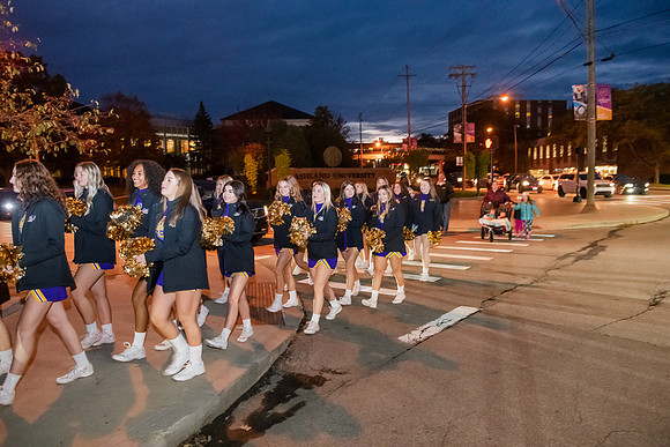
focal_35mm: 27
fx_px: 503
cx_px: 335
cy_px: 224
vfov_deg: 48.0
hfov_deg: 67.4
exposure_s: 1/60
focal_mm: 27
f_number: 4
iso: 8000
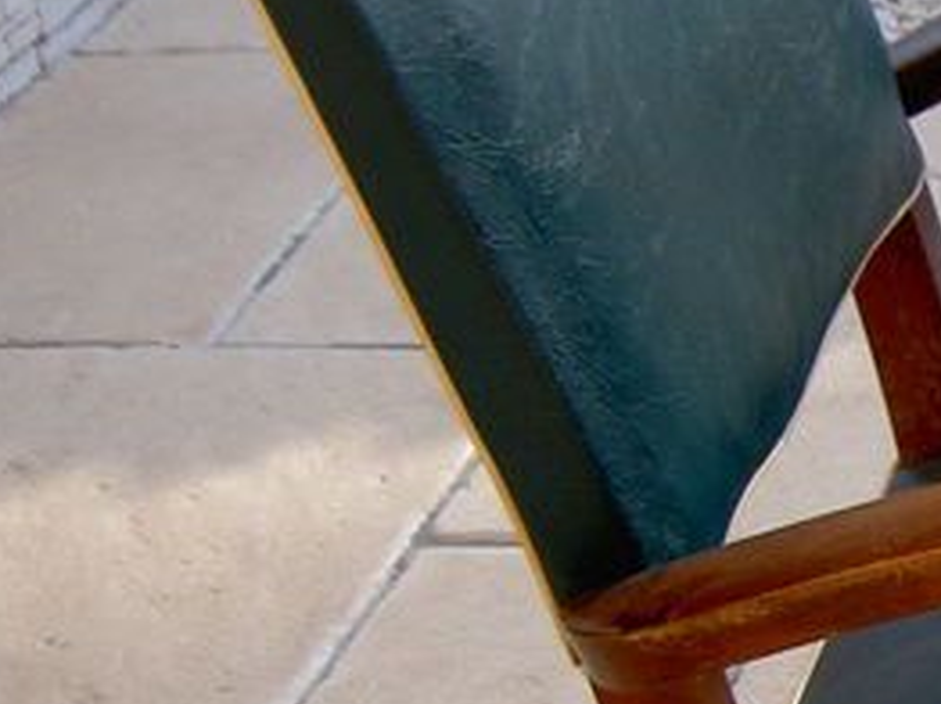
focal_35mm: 149
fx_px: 4047
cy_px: 729
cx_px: 1774
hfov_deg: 12.0
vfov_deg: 9.9
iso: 50
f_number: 2.8
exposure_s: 1/160
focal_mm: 8
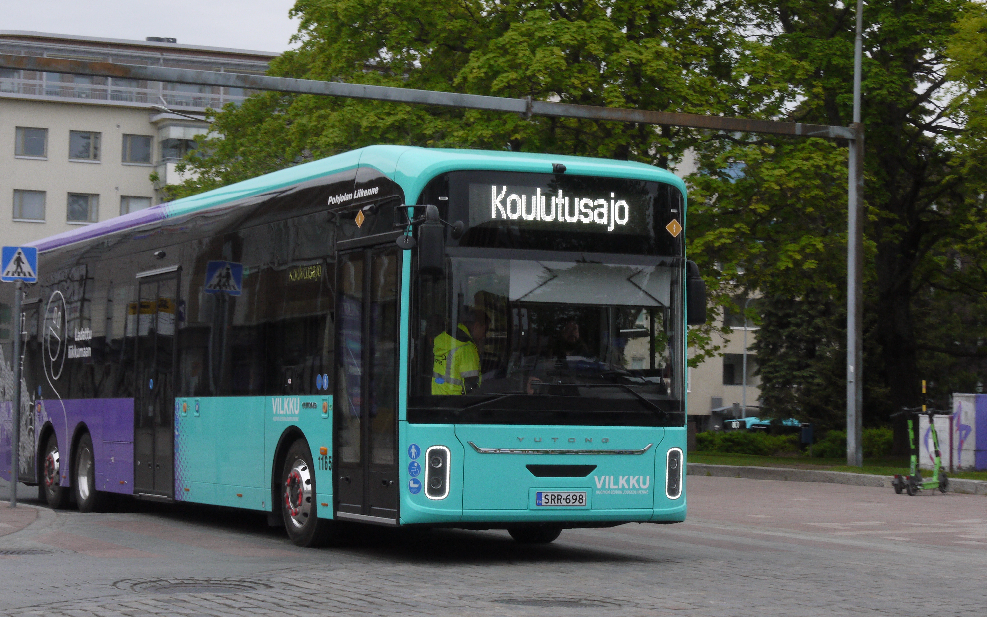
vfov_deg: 15.7
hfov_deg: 24.9
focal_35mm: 83
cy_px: 280
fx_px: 2232
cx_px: 492
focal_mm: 39
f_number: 16
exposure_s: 1/80
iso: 400
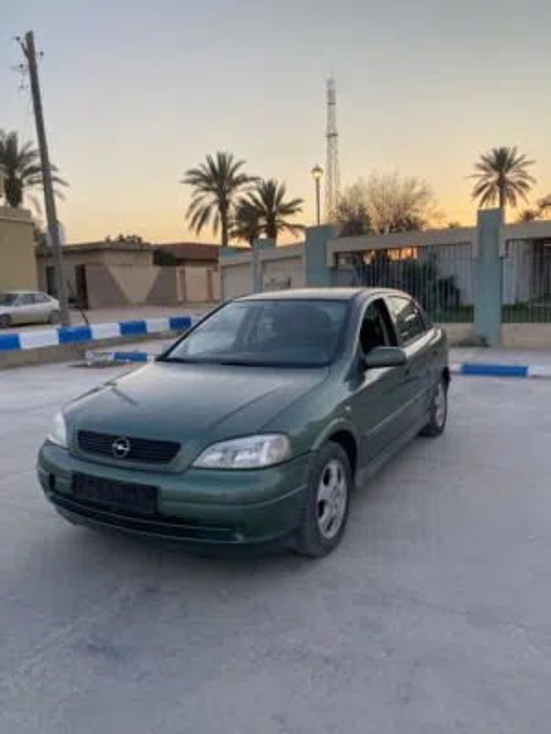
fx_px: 552
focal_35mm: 26
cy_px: 367
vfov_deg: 67.3
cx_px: 276
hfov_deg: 53.1
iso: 32
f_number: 1.8
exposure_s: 1/191
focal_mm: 4.25
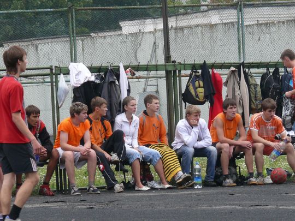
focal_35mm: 358
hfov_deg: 5.5
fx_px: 3051
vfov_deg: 4.2
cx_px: 148
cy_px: 110
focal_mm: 42.4
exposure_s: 1/200
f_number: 5
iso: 100
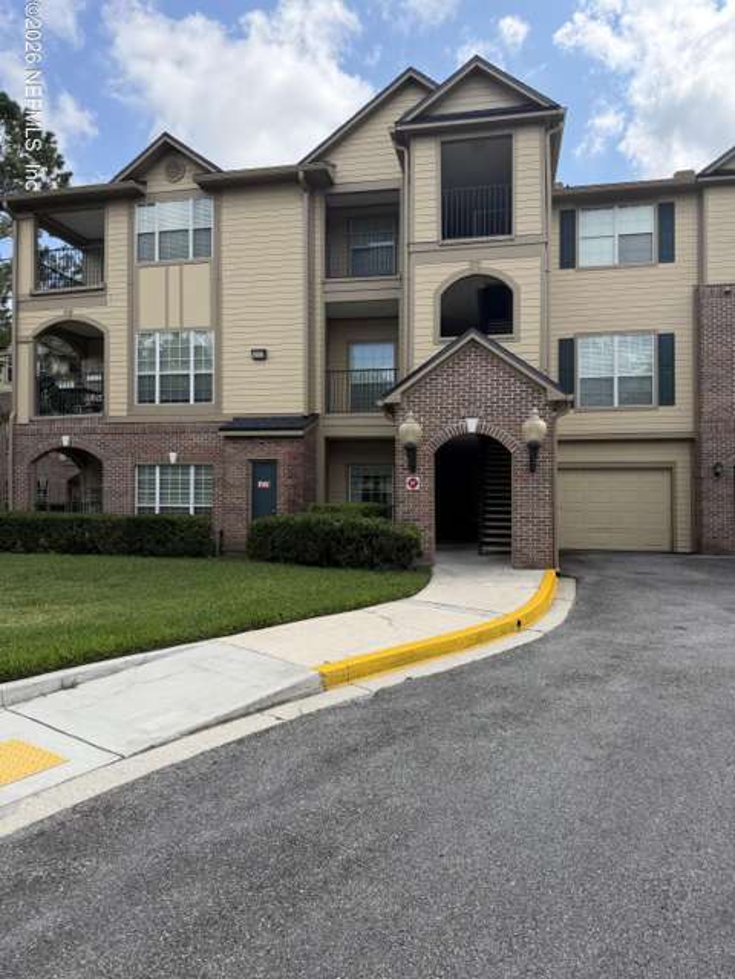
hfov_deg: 56.8
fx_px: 679
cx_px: 368
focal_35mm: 24
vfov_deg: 71.6
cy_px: 490
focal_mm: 6.76
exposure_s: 1/2611
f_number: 1.78
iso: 100
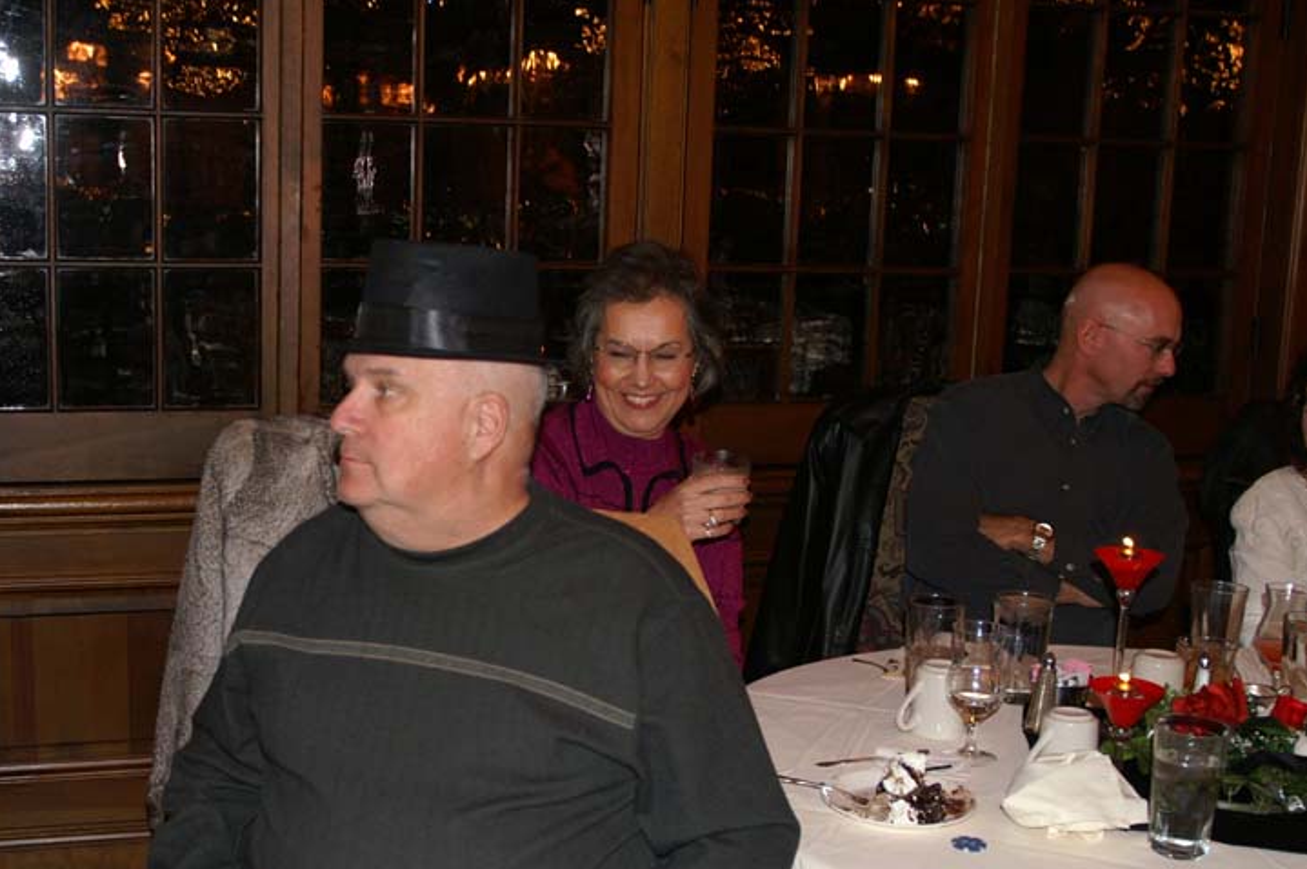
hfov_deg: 41.6
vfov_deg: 28.6
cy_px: 499
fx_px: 1705
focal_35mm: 47
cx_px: 476
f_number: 3.5
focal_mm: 22
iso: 200
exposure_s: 1/60
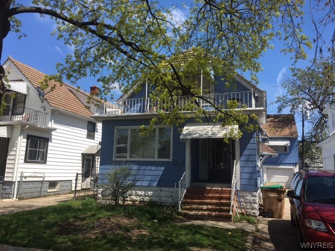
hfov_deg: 61.7
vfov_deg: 48.2
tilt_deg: +10.4
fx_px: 281
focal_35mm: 29
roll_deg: -2.3
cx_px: 168
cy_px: 126
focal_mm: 4.15
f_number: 2.2
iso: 25
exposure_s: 1/1241
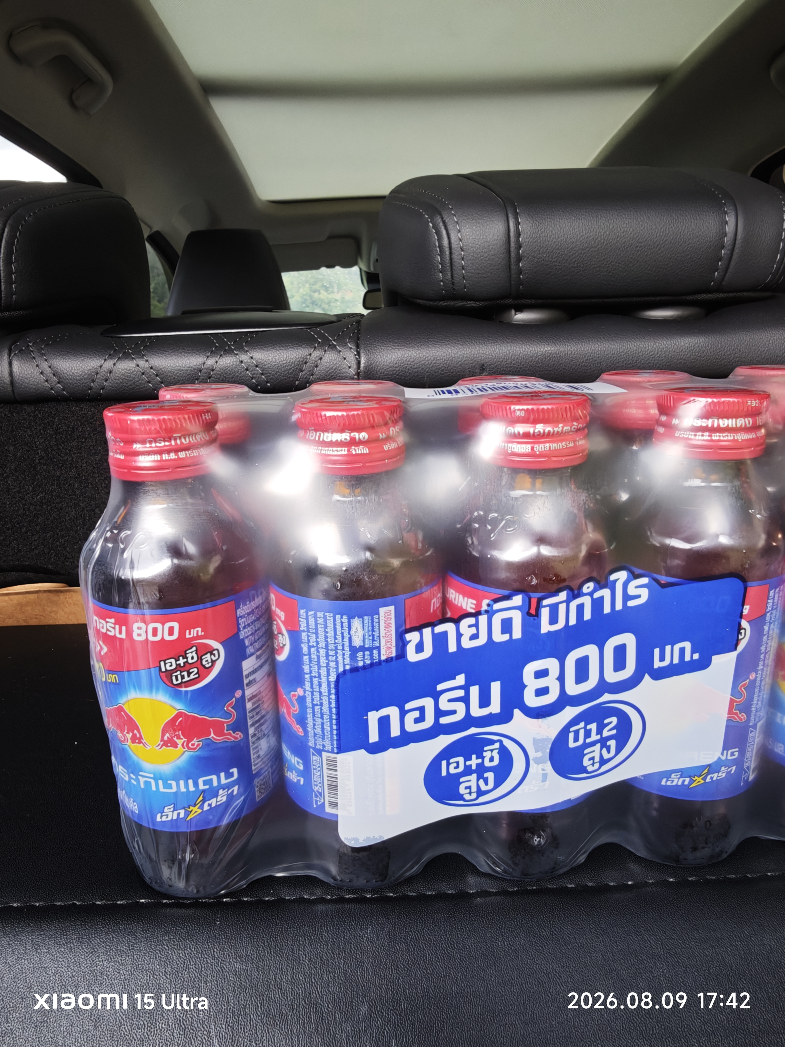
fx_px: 695
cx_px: 392
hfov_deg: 58.9
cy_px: 524
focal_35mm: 23
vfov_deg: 73.9
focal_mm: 2.13
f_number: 2.2
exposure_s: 1/97.9
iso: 1000
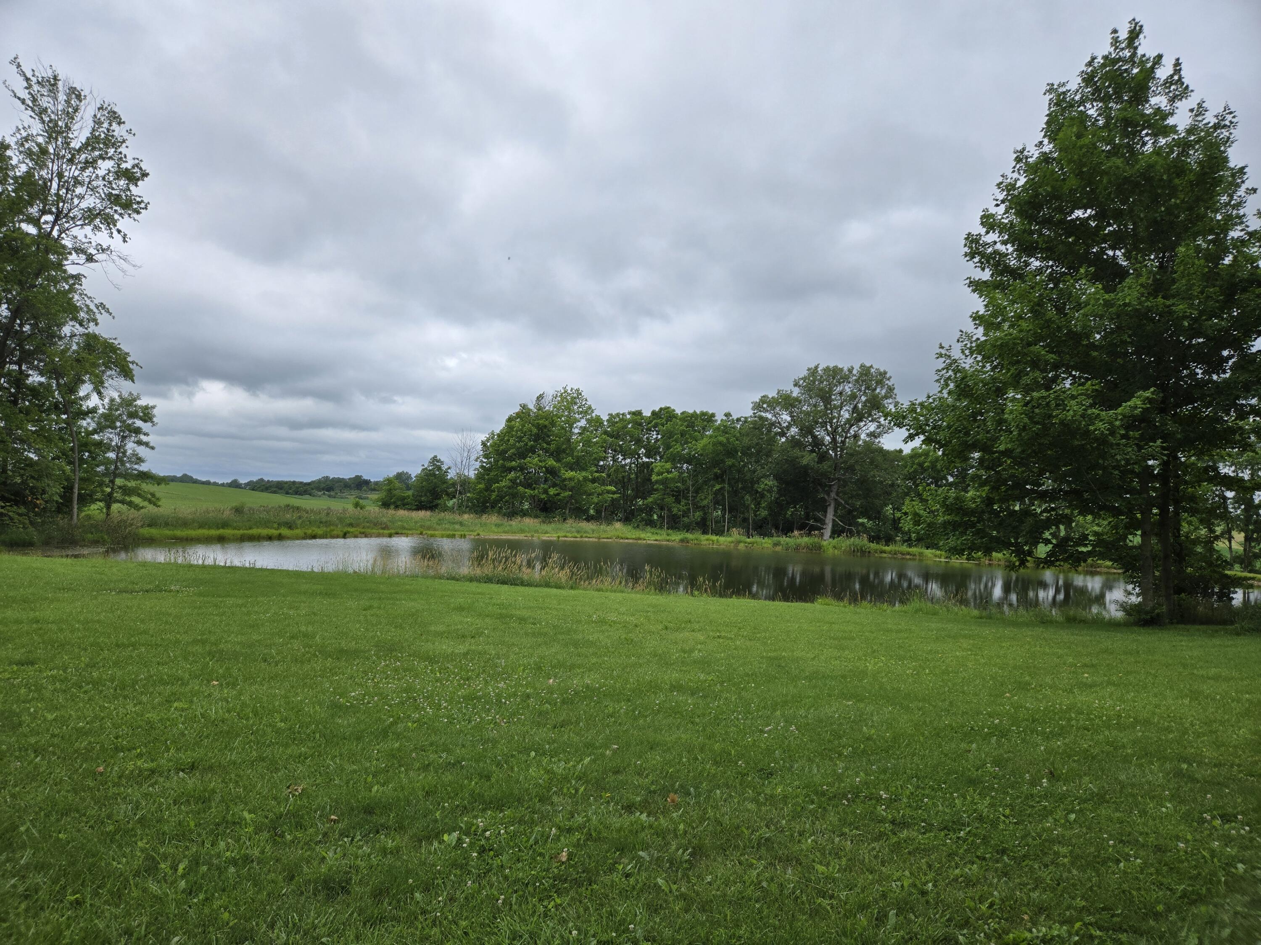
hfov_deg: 73.9
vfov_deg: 58.9
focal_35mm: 23
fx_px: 838
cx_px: 630
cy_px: 472
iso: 80
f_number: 1.8
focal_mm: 5.4
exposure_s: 1/1546
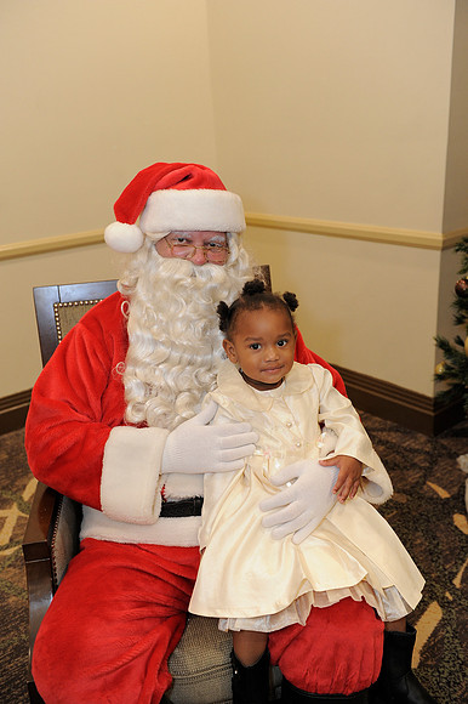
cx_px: 234
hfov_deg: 38.8
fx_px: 664
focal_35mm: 34
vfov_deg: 55.8
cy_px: 352
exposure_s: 1/100
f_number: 4
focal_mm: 34
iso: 1600
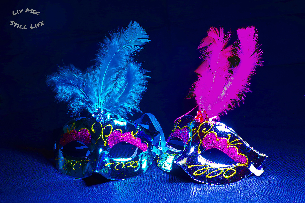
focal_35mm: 105
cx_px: 152
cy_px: 102
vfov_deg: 13.0
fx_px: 889
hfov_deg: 19.5
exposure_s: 30
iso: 100
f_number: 11
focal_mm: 70
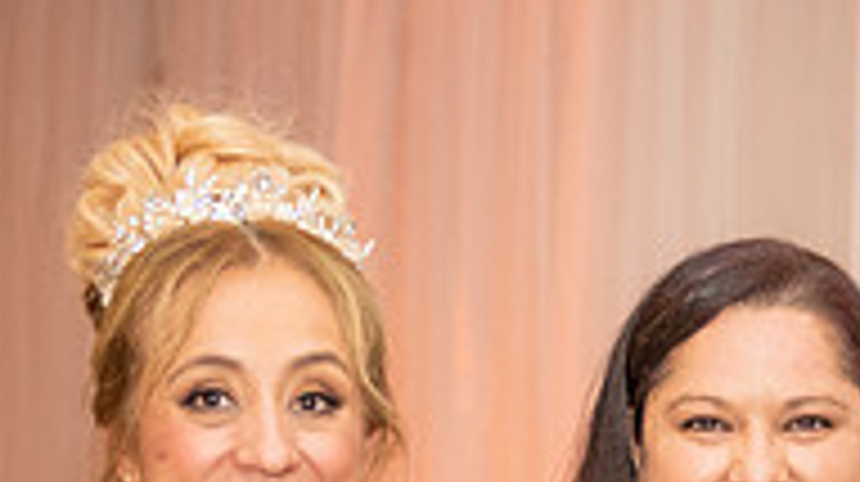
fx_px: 3622
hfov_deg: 13.3
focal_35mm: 159
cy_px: 782
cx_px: 878
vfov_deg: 7.4
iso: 1000
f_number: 2.8
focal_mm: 50
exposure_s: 1/160
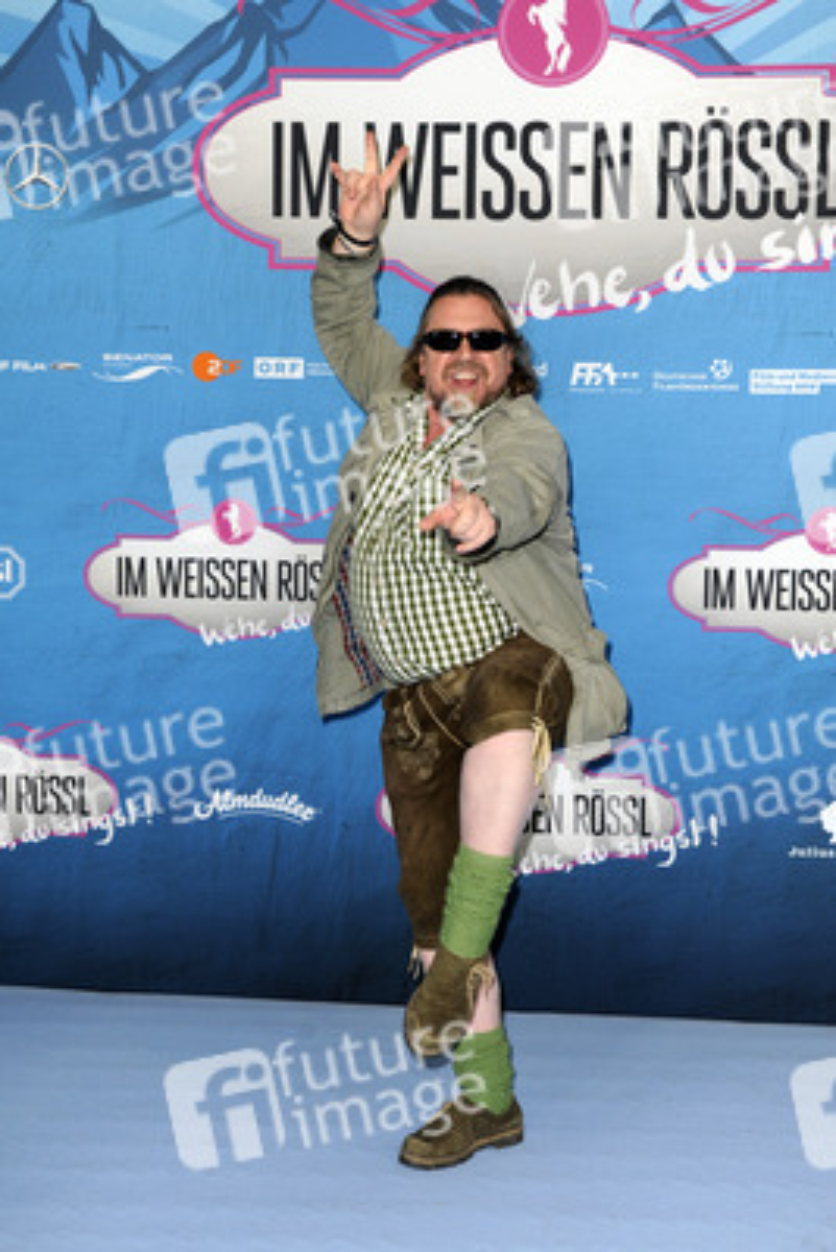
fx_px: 2297
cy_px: 626
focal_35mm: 66
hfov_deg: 20.6
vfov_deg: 30.5
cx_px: 418
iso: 1000
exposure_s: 1/200
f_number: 5
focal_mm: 66
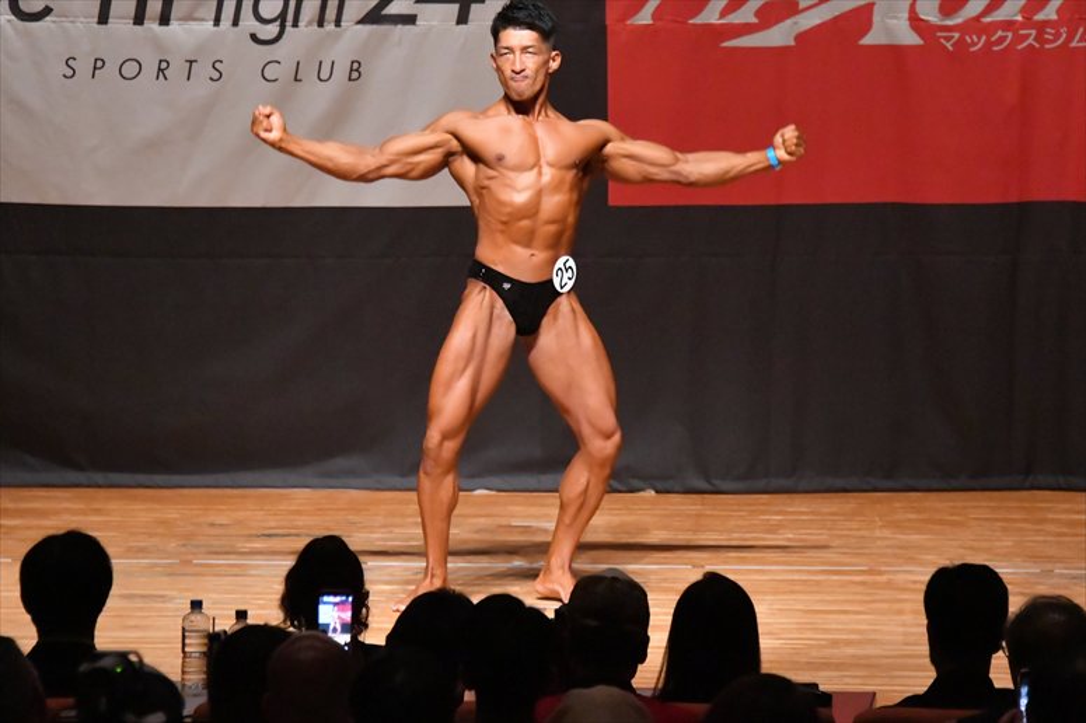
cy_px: 362
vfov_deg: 5.1
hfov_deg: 7.6
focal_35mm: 270
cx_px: 543
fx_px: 8141
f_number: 5.6
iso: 12800
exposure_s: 1/400
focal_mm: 180
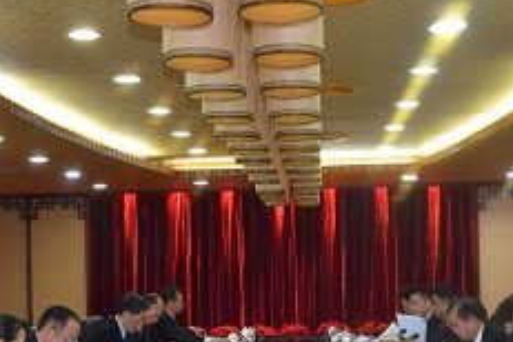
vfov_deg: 19.3
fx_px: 997
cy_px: 252
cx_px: 238
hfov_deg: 28.8
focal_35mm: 70
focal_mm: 18
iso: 1600
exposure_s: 1/60
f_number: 5.6
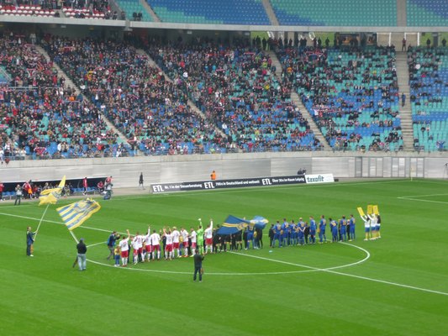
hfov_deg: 20.4
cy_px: 168
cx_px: 224
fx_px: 1243
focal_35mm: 96
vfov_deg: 15.4
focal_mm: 16.3
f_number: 4.7
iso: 125
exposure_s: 1/40
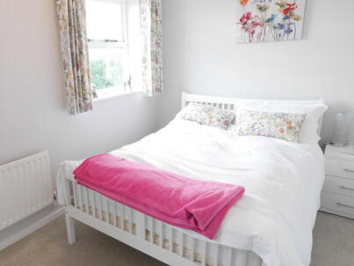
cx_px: 122
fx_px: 266
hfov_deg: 65.7
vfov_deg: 53.1
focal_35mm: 26
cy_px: 130
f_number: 4
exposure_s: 1/60
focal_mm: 9
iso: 2000
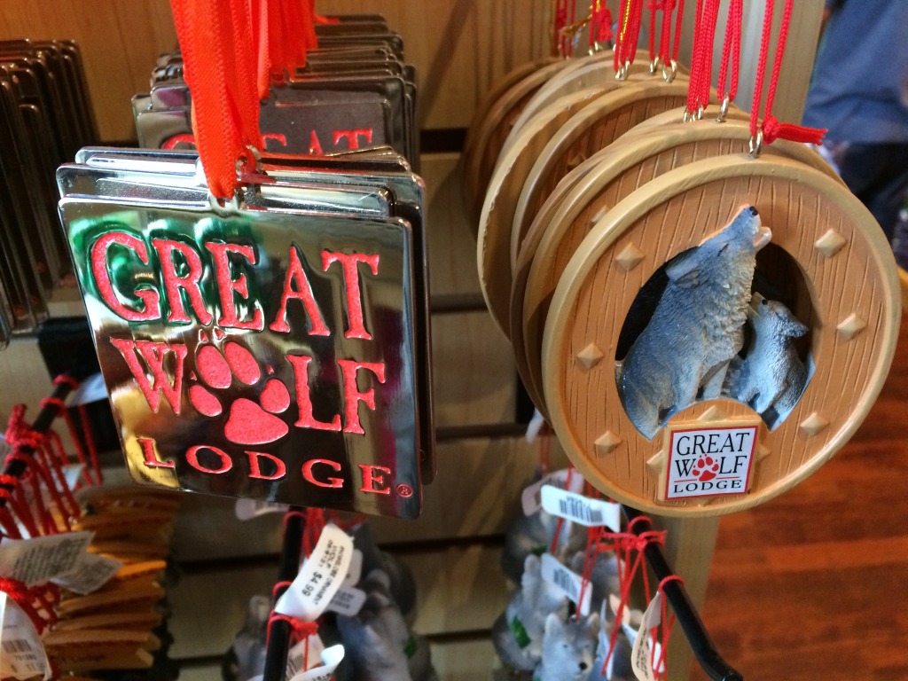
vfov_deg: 48.2
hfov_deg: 61.7
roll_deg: +2.1
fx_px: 761
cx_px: 454
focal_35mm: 29
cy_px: 340
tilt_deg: -30.4
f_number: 2.2
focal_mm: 4.15
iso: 250
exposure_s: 1/30
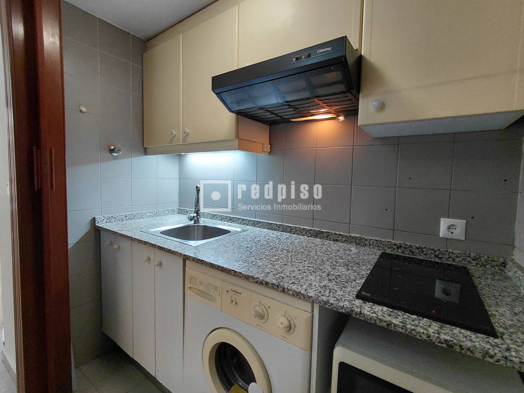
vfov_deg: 78.1
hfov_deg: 94.5
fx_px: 242
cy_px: 196
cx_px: 262
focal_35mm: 16
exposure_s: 1/60
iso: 100
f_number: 2.2
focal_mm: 1.64
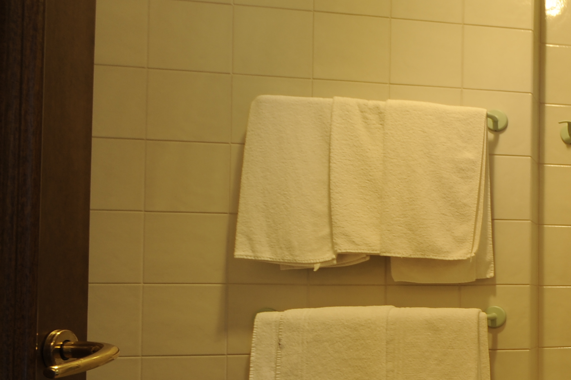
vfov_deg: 37.0
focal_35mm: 35
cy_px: 281
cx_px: 796
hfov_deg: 33.1
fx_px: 555
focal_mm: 12
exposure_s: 1/1.3
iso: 200
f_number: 10
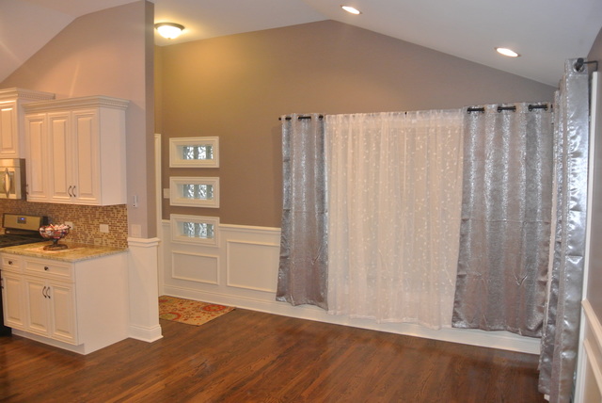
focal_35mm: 27
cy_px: 202
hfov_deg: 67.3
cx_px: 301
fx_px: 452
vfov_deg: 48.0
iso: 800
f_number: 3.5
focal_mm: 10
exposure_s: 1/60
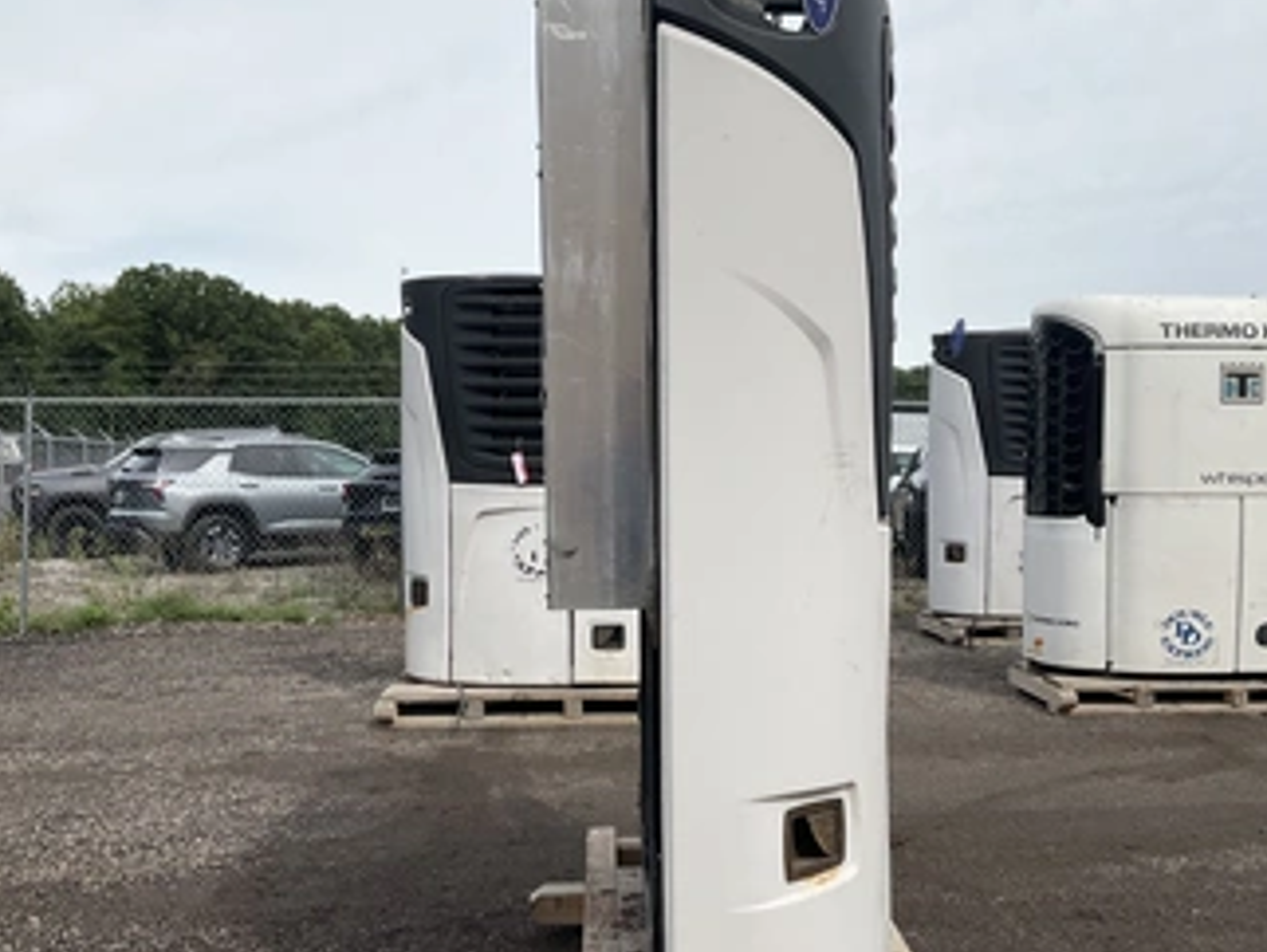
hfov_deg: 51.3
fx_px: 1319
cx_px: 689
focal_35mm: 36
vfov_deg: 39.7
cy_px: 511
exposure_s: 1/2801
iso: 25
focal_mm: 3
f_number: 1.8
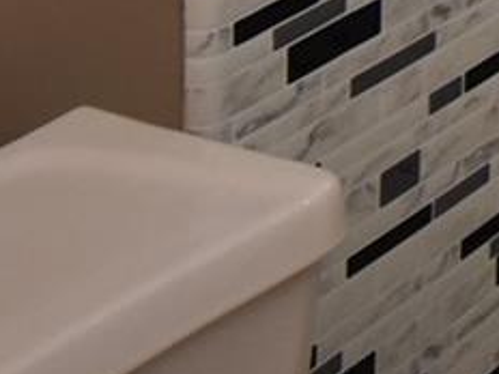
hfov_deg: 10.4
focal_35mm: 169
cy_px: -739
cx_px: 1118
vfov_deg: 7.7
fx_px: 2441
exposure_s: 1/80
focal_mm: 17
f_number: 5.3
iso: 800
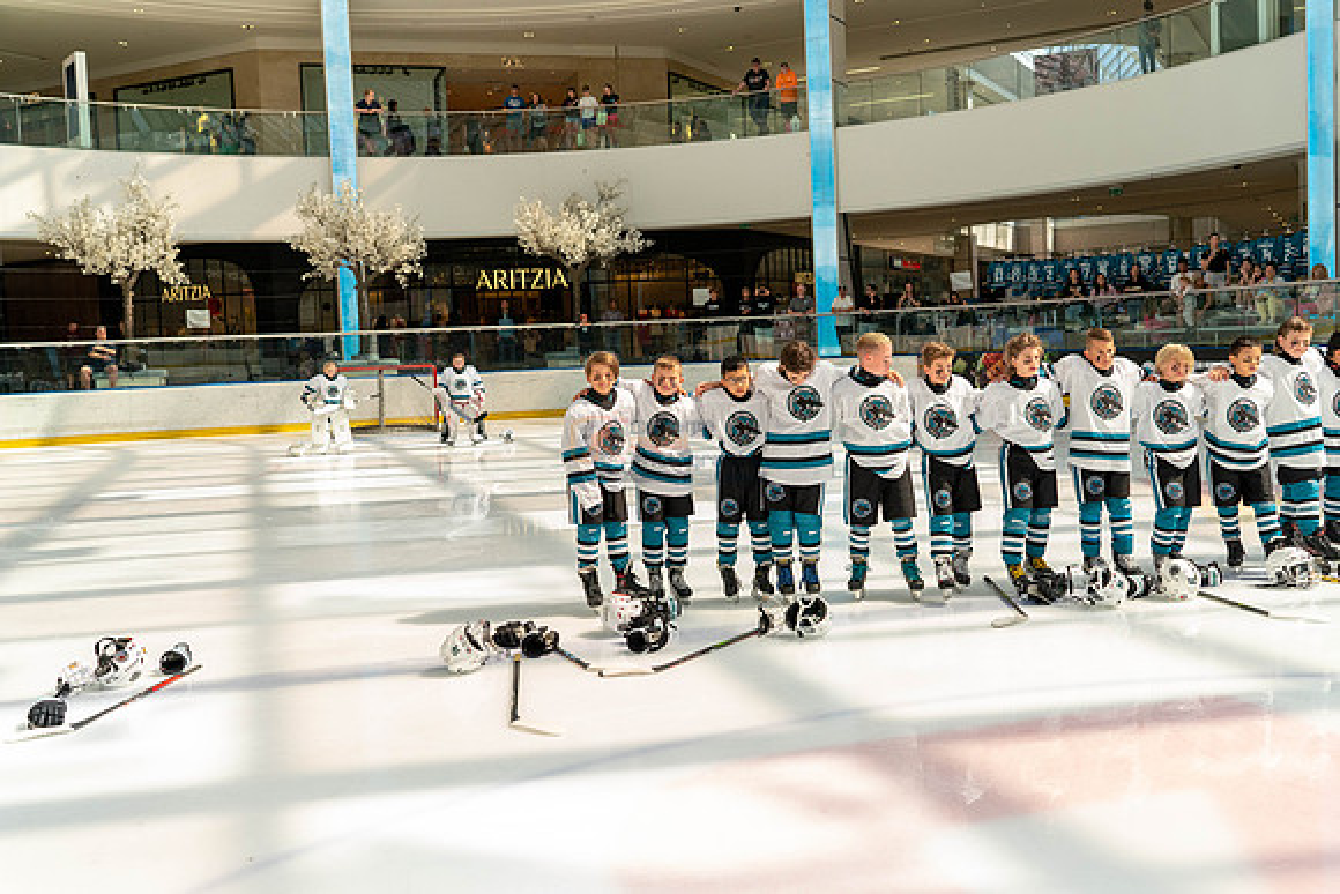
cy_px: 447
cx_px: 670
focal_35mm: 35
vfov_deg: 37.9
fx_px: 1303
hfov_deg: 54.4
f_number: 3.5
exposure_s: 1/2500
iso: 1600
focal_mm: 35
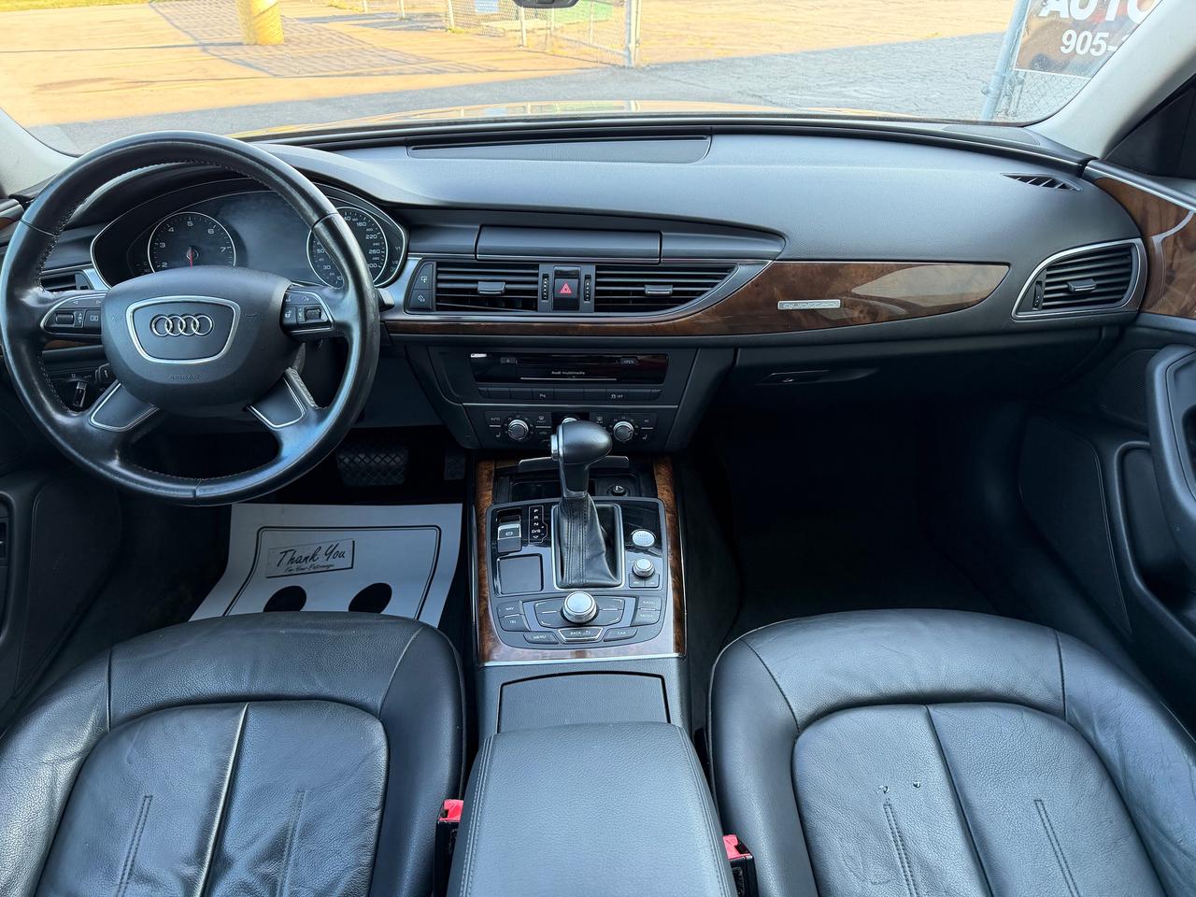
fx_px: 829
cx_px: 598
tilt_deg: -30.8
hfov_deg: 71.6
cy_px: 448
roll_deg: +1.5
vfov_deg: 56.8
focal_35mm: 24
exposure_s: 1/121
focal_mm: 6.76
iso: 200
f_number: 1.78
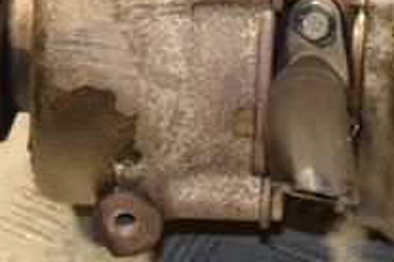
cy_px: -27
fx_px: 2473
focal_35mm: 226
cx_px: 308
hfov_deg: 9.1
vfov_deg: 6.1
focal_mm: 52
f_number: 5
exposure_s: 1/160
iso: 800
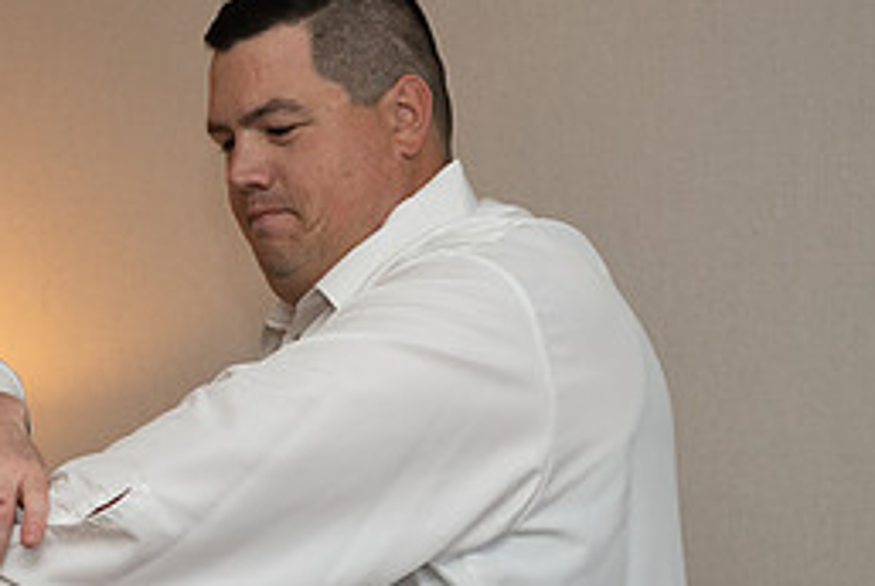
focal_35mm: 124
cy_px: 431
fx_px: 3017
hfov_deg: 16.1
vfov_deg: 11.1
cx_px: -34
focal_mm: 55
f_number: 4
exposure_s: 1/200
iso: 800
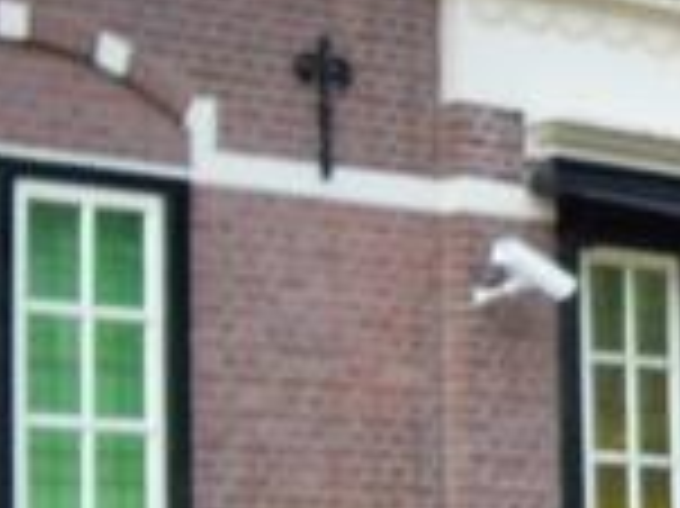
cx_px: 901
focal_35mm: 161
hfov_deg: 11.9
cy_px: 90
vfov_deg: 9.2
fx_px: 3160
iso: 50
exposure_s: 1/160
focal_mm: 6.2
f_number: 2.7
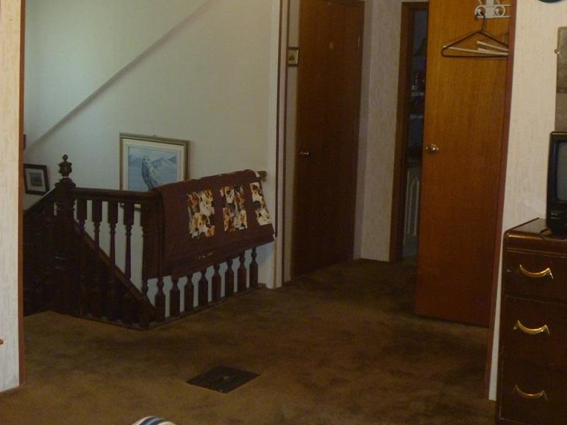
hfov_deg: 40.4
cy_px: 172
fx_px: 770
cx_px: 256
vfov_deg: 30.8
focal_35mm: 47
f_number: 3.5
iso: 400
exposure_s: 1/30
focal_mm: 6.3
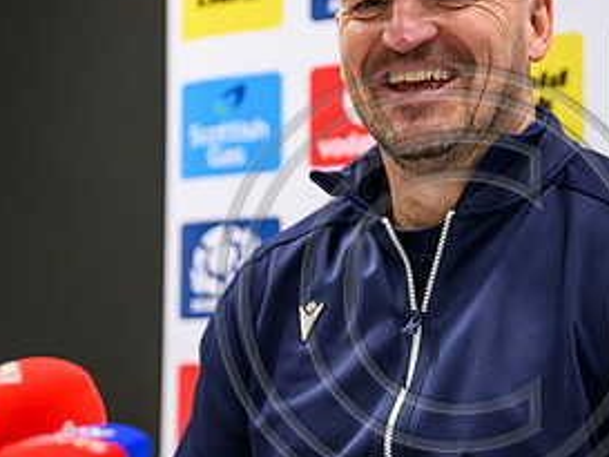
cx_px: 444
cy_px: 289
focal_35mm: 90
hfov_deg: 21.6
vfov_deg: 16.4
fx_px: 1584
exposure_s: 1/400
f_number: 2.8
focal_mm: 44
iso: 4000
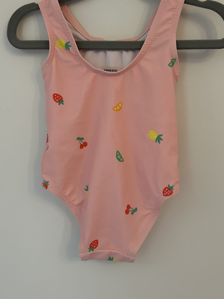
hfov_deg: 40.7
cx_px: 121
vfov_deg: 52.5
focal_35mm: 35
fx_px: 302
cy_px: 135
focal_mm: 5.7
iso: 320
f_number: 1.5
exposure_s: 1/60
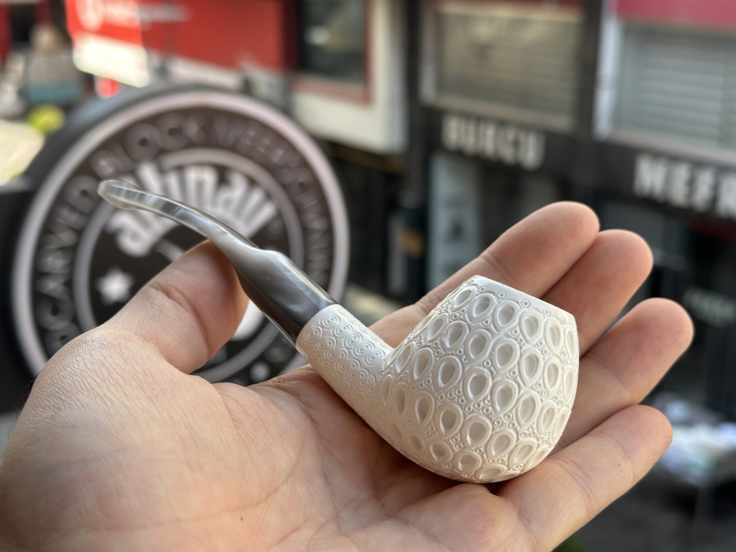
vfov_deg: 30.3
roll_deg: -0.4
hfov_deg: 39.7
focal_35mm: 48
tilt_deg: -17.5
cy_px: 276
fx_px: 1021
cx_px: 368
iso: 64
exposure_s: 1/480
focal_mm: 6.86
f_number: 1.78
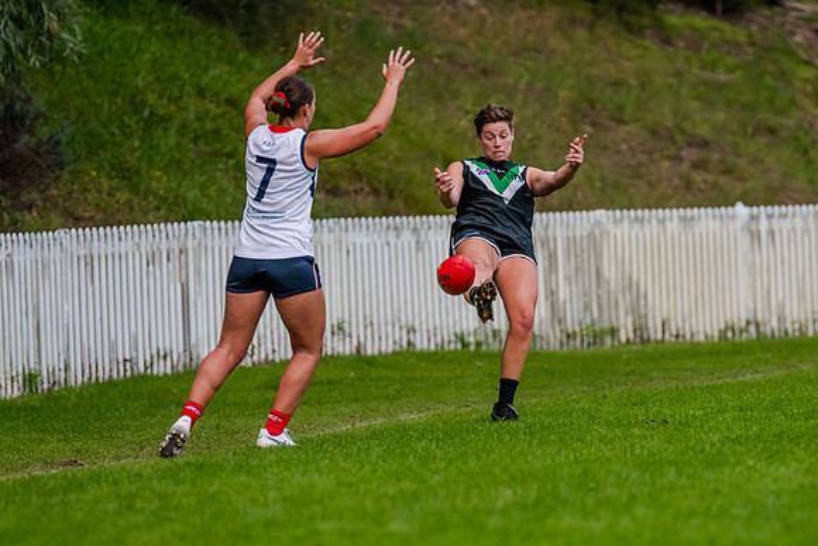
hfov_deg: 3.9
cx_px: 503
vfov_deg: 2.6
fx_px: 12080
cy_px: 328
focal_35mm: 532
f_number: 5
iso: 800
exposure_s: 1/1600
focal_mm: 420
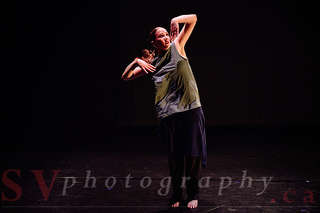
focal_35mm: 35
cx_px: 160
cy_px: 112
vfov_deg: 37.6
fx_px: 314
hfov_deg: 54.0
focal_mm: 33.5
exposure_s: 1/300
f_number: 2.8
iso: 4000
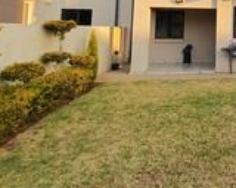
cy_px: 6
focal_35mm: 39
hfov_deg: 40.0
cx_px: 246
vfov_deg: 35.1
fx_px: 272
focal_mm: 1.64
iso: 40
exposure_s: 1/370
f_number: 2.2
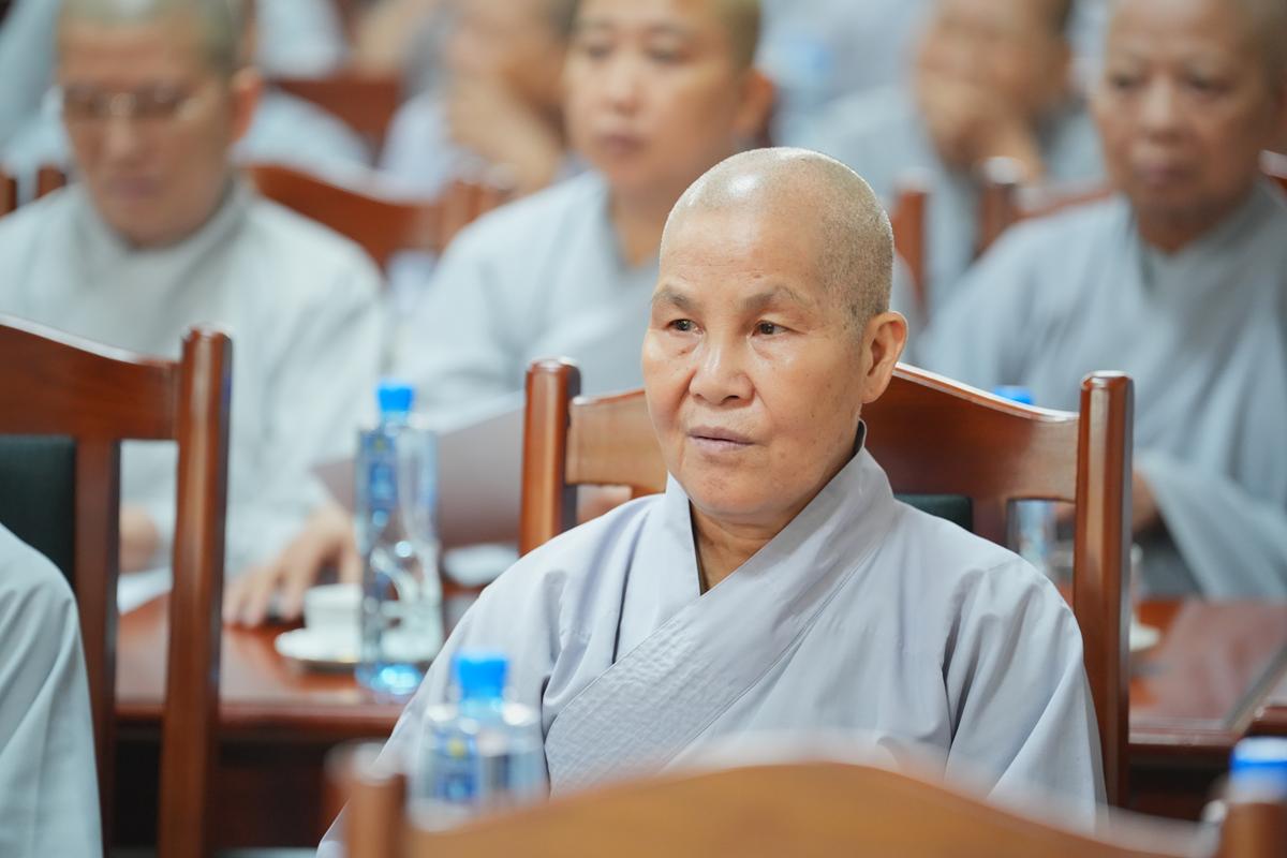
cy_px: 429
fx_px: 6935
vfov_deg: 7.1
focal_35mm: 194
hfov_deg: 10.6
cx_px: 644
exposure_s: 1/125
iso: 4000
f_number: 2.8
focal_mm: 194
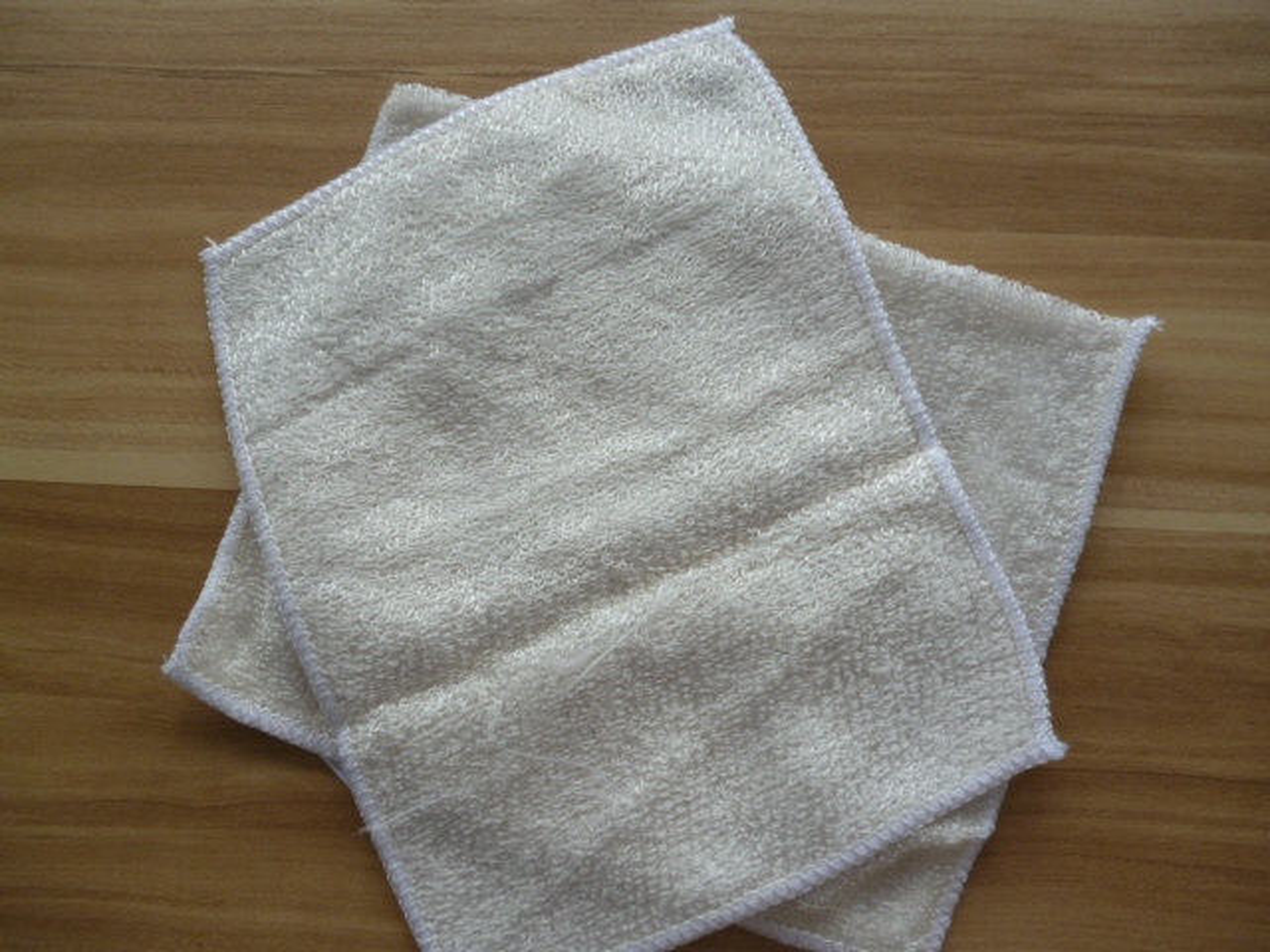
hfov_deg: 63.4
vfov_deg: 49.7
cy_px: 476
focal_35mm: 28
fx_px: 1027
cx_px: 635
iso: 100
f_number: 3.1
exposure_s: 1/100
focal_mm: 5
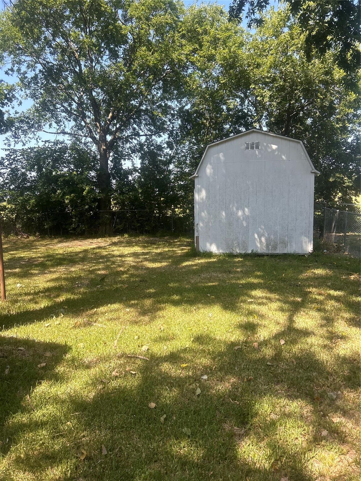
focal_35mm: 26
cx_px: 180
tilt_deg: -6.3
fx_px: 362
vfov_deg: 67.3
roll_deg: +1.4
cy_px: 240
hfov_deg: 53.1
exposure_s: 1/909
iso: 50
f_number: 1.5
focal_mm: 5.7
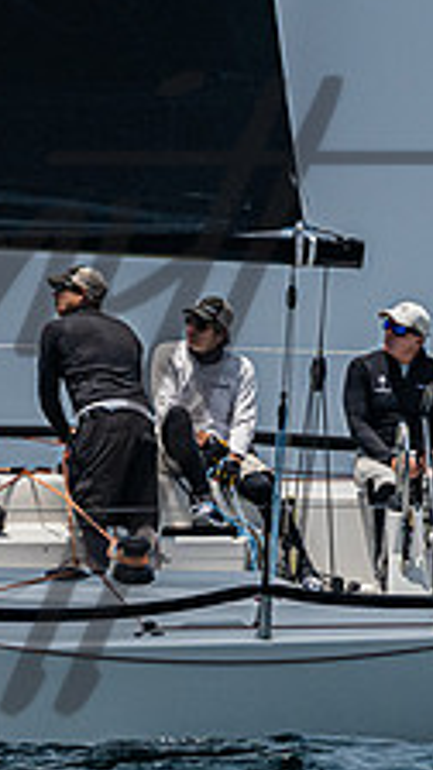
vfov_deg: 2.5
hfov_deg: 1.4
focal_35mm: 873
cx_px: -310
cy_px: 471
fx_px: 17819
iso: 400
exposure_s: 1/5000
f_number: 6.3
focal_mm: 230
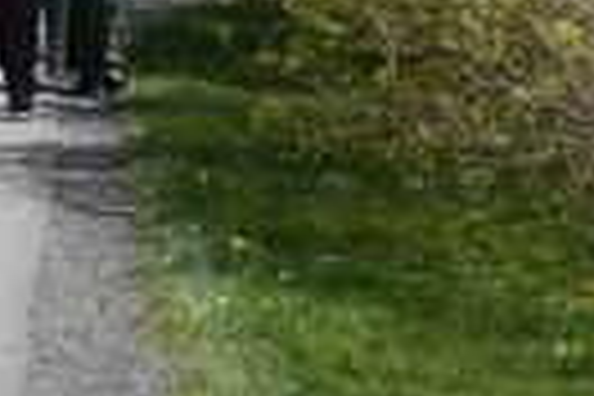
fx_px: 4636
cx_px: -261
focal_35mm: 281
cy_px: -146
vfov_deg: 4.9
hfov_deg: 7.2
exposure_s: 1/1000
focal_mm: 62
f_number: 8
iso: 800
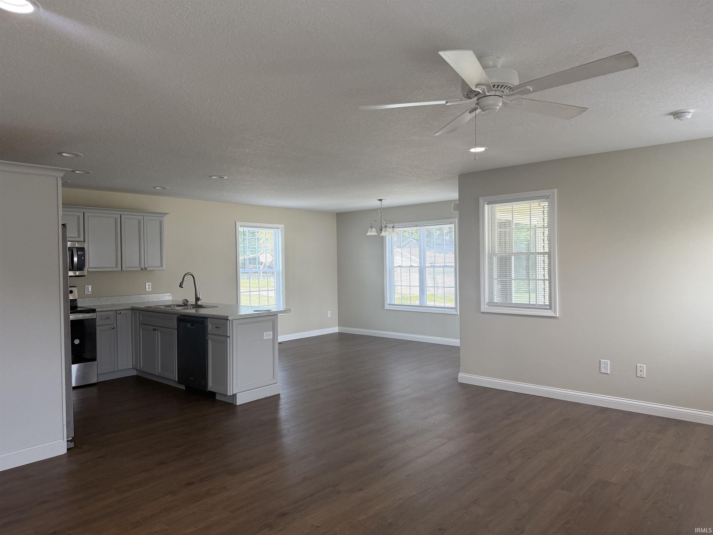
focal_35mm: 24
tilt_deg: -0.4
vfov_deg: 56.8
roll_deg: +1.0
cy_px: 268
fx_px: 494
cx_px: 356
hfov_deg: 71.6
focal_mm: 6.76
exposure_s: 1/195
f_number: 1.78
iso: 125
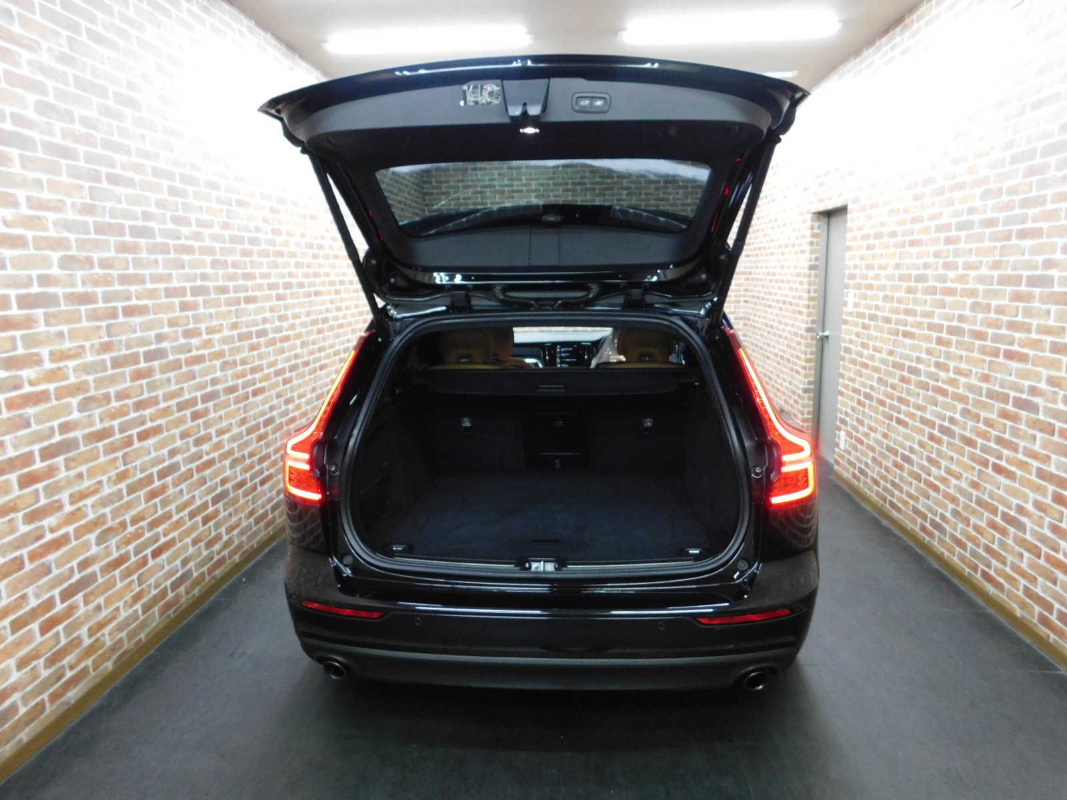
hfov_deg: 73.9
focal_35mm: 23
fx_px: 709
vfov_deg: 58.9
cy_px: 400
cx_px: 534
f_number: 3
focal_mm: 4
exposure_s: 1/25
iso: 400
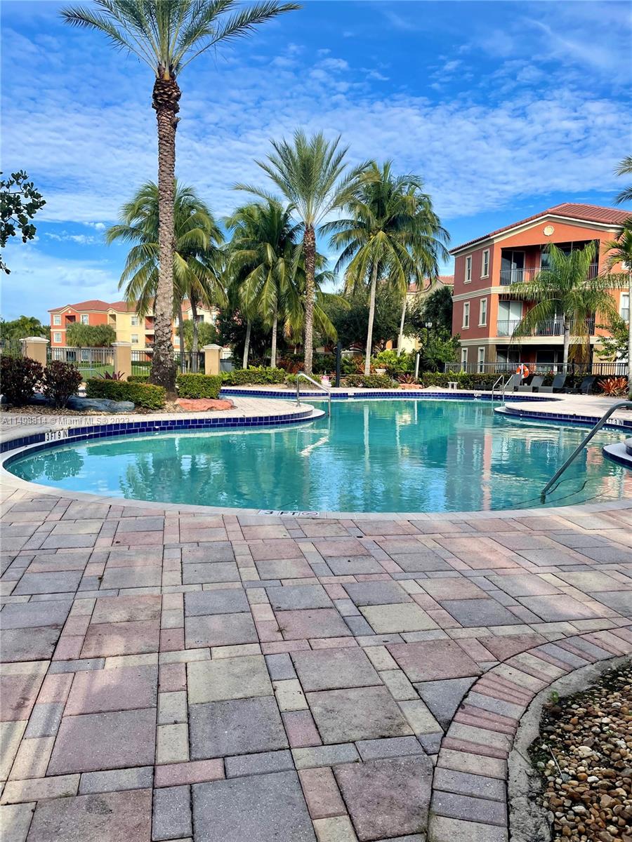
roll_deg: +0.8
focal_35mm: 26
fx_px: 633
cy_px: 421
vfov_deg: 67.3
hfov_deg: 53.1
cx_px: 316
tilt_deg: -4.0
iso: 32
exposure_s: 1/2257
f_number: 1.6
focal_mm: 4.2
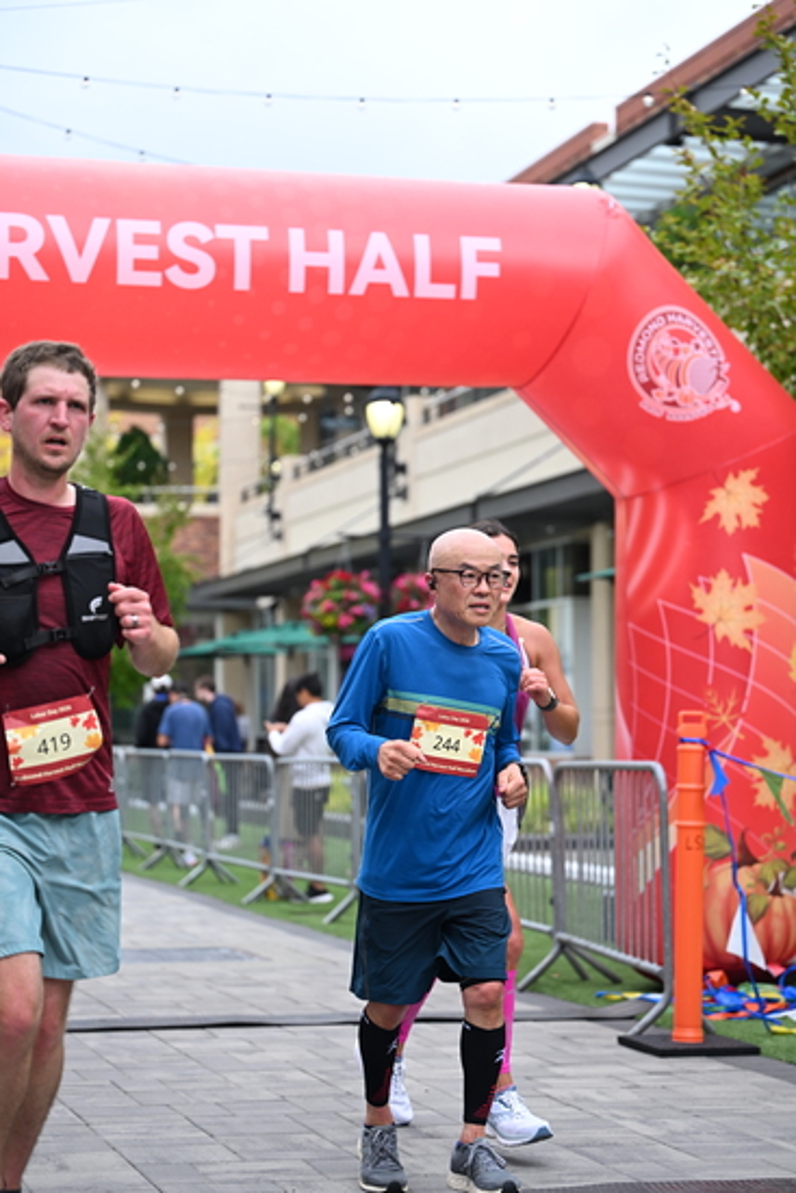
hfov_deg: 18.4
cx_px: 398
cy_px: 596
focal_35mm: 74
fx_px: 2453
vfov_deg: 27.3
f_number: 2.8
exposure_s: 1/2000
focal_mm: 74
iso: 640
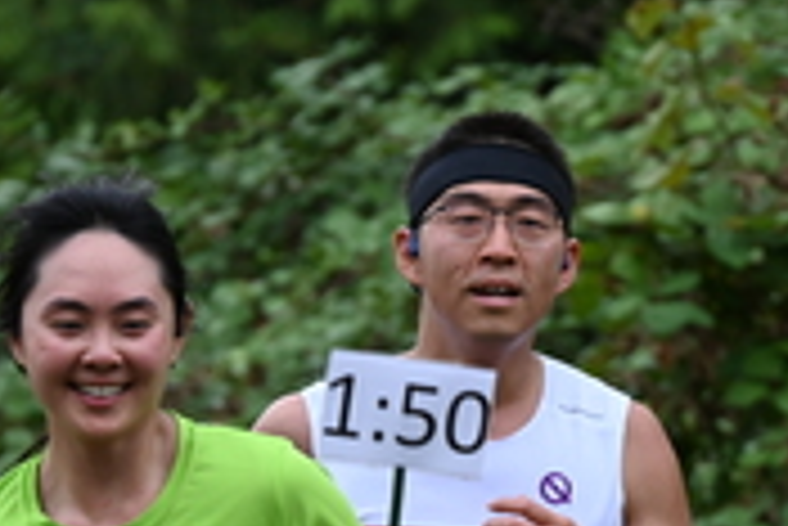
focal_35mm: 628
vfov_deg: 2.2
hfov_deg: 3.3
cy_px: 672
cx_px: 450
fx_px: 13757
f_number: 6.3
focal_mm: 200
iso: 400
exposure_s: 1/320
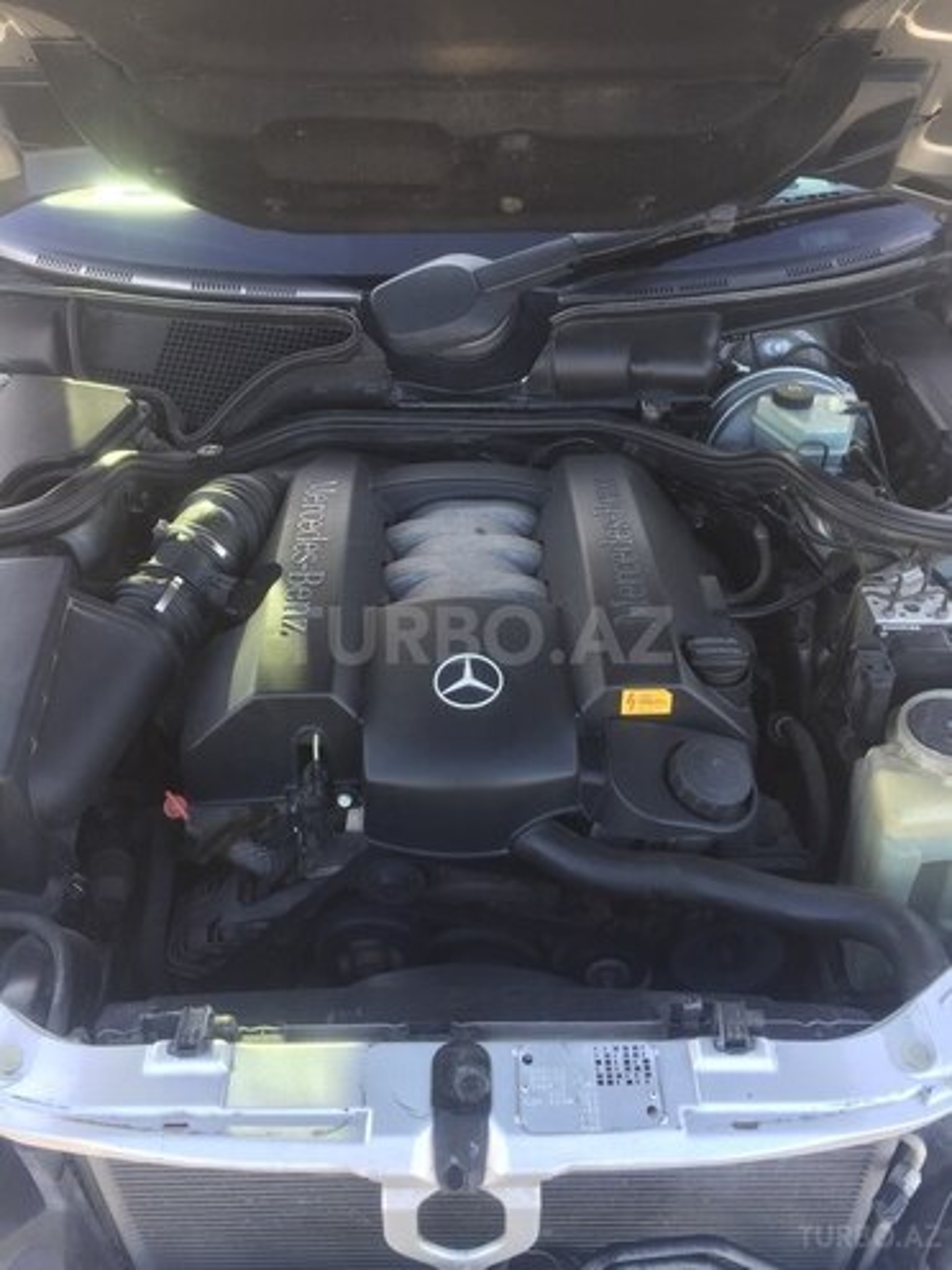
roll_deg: -0.8
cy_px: 635
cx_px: 476
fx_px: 1063
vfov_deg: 61.7
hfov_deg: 48.2
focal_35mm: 29
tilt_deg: -39.6
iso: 40
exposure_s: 1/100
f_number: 2.2
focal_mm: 4.15
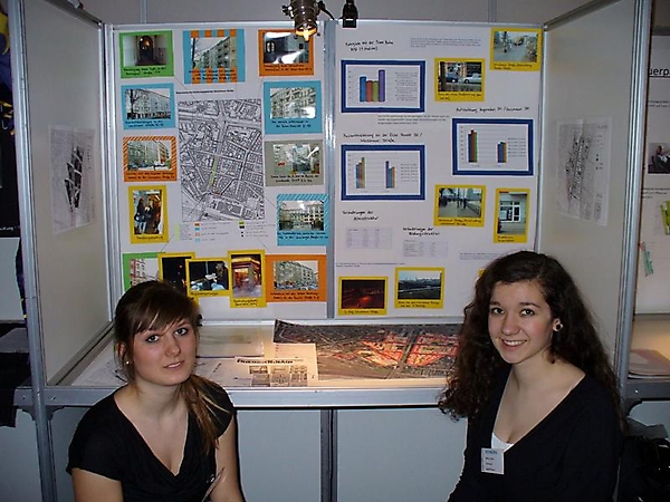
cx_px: 335
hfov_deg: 50.1
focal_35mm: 37
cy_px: 251
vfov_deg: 38.7
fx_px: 716
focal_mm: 6.1
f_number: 2.8
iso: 100
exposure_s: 1/60
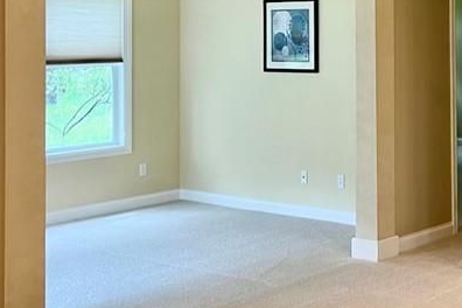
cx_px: 478
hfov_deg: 27.0
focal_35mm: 70
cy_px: 24
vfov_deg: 19.1
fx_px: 898
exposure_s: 1/60
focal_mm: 5.7
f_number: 1.5
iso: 160
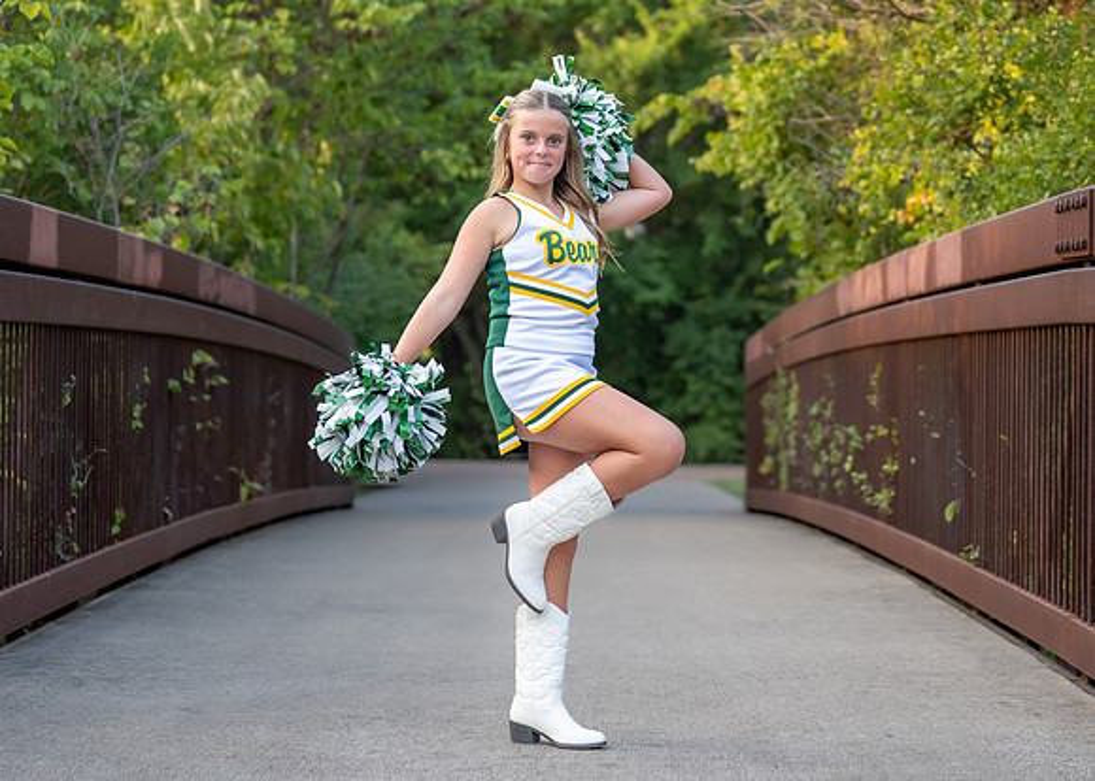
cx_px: 590
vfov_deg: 15.7
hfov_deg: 21.8
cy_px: 364
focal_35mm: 91
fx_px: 2839
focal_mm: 70
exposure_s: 1/1000
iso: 800
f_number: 2.8
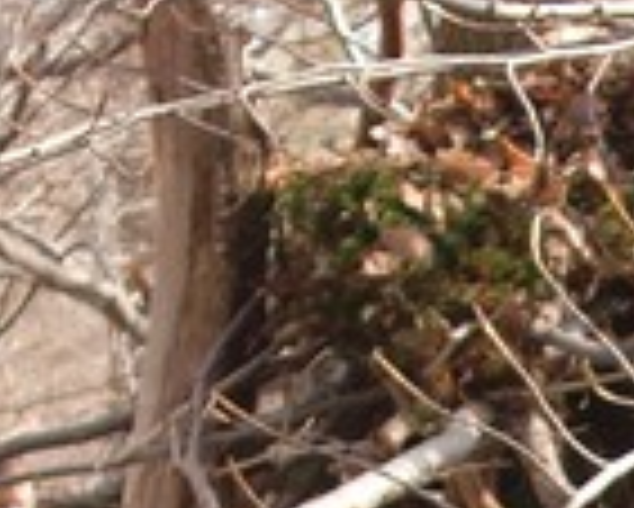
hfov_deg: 9.1
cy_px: 771
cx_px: 1223
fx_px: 3774
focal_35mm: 201
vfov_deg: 7.6
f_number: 3.4
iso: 64
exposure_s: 1/100
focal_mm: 9.1
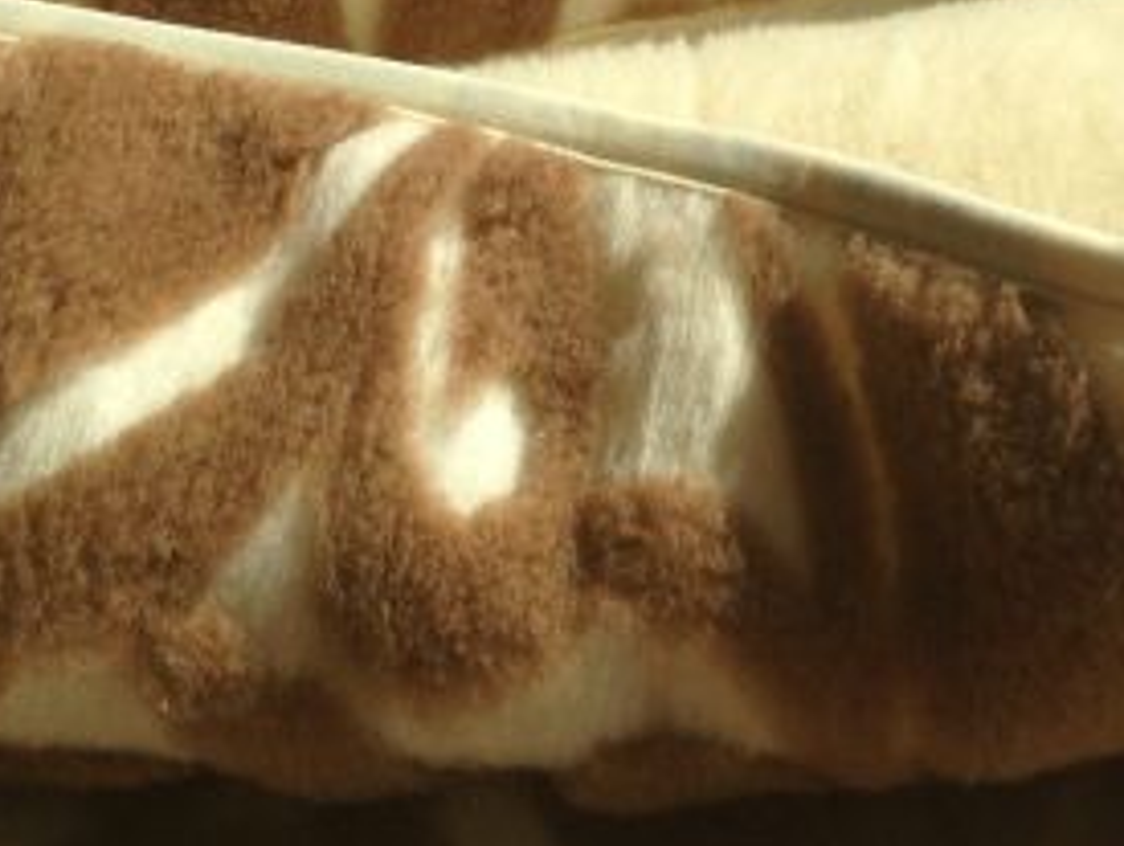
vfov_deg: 16.9
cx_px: 881
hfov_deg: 22.7
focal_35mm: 85
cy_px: -78
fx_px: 2764
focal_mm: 4.13
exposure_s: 1/1808
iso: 50
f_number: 2.4
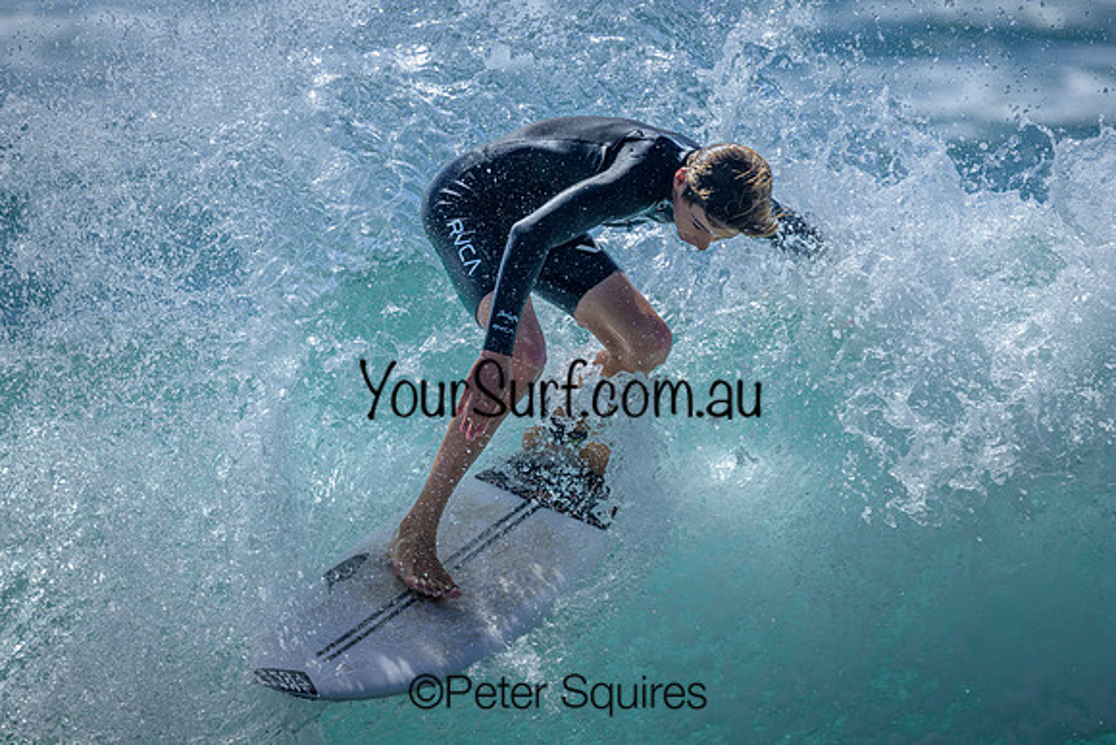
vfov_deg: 1.5
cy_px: 322
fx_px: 28157
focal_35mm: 908
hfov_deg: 2.3
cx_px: 633
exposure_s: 1/2500
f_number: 6.3
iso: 400
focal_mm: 800
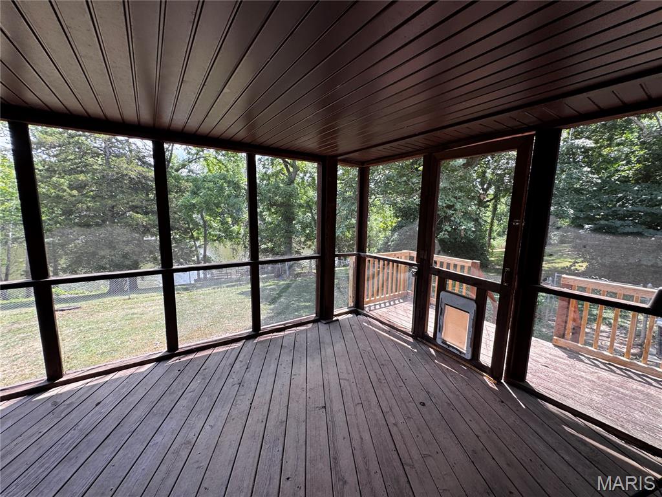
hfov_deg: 102.1
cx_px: 331
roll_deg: -1.0
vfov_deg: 85.7
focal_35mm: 14
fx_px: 268
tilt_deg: -8.5
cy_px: 248
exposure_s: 1/148
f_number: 2.2
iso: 40
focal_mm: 2.22
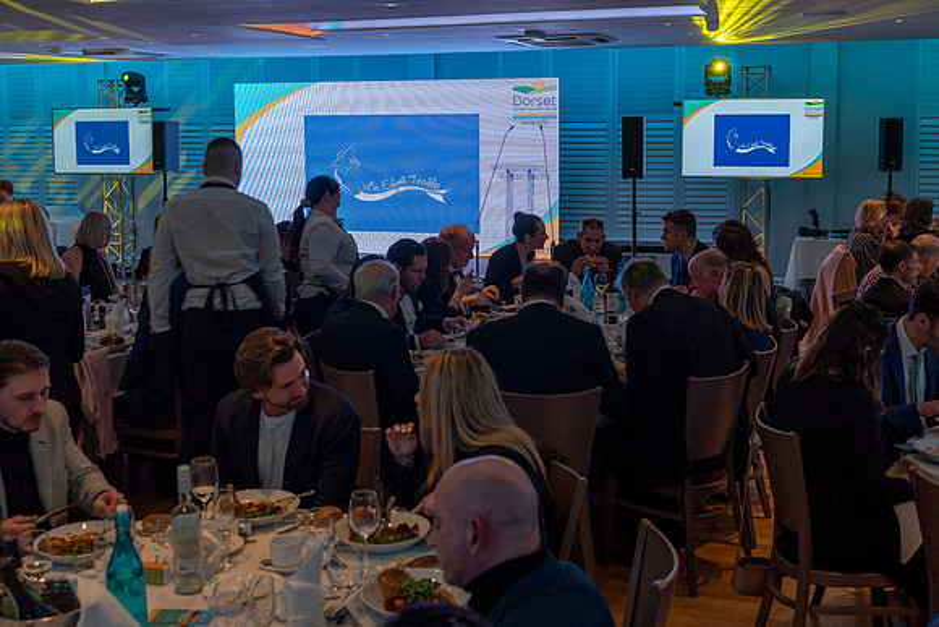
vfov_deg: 30.7
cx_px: 460
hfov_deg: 44.9
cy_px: 237
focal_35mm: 44
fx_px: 1136
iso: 125
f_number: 4.5
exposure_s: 1/60
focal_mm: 35
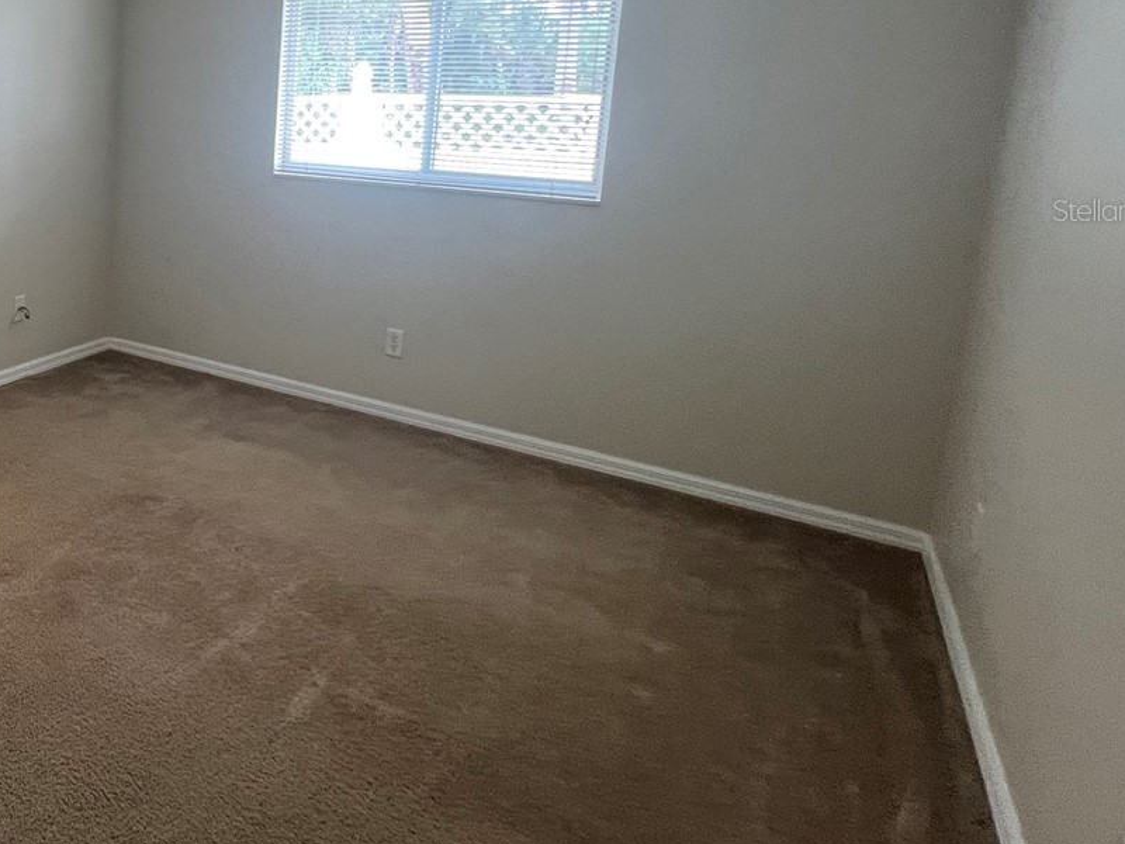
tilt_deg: -4.9
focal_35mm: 26
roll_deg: -1.4
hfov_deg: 55.7
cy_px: 210
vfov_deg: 50.8
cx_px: 60
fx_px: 845
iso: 125
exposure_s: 1/120
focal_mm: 1.57
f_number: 1.8
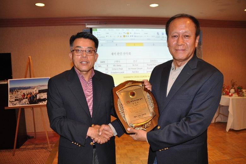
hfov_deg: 67.4
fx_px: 184
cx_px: 123
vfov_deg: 47.9
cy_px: 82
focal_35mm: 27
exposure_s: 1/60
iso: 800
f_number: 3.5
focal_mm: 18
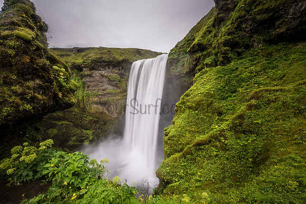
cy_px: 102
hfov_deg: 104.2
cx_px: 153
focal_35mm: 14
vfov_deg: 81.2
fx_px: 119
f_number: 18
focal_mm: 14
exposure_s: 1/2
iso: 31
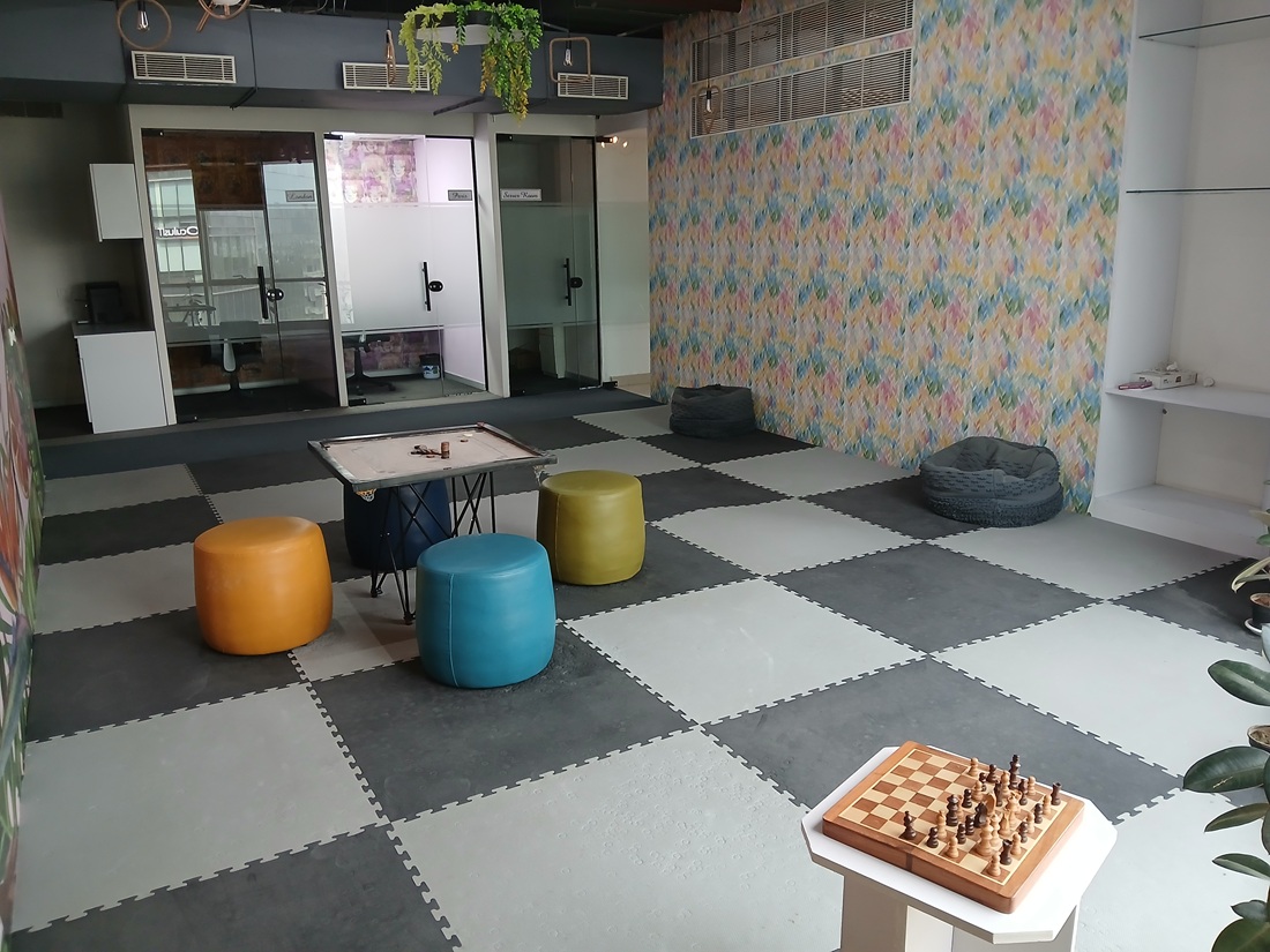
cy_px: 476
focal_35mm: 26
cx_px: 635
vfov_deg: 53.1
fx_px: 954
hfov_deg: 67.3
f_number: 1.8
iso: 200
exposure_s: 1/50
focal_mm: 3.98
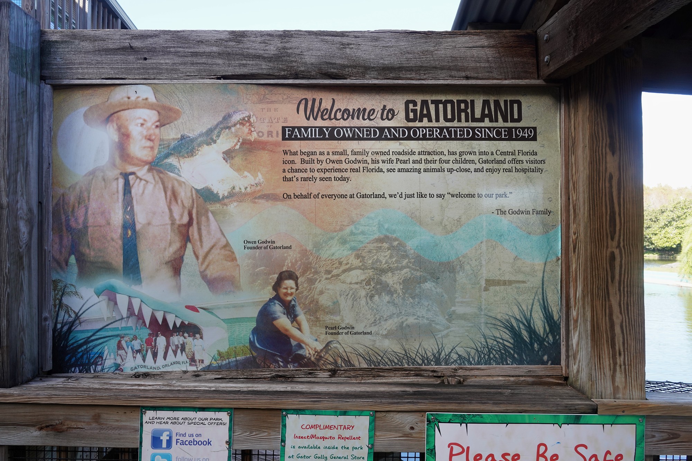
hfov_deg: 61.9
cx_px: 346
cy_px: 230
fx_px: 577
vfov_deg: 43.6
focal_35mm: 30
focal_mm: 30
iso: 500
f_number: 11
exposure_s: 1/100
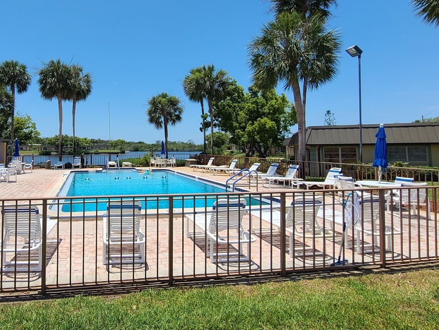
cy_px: 123
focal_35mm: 21
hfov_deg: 75.1
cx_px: 128
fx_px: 266
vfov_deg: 62.6
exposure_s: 1/2234
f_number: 2.2
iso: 50
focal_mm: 2.2
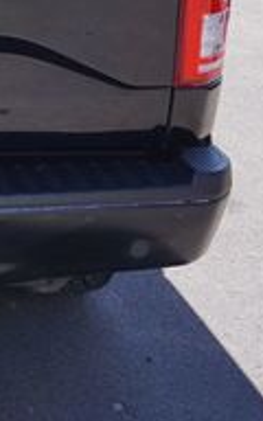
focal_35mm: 102
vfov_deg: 19.7
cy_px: -7
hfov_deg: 11.2
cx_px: -318
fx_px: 1170
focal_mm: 20
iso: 100
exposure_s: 1/200
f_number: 5.6
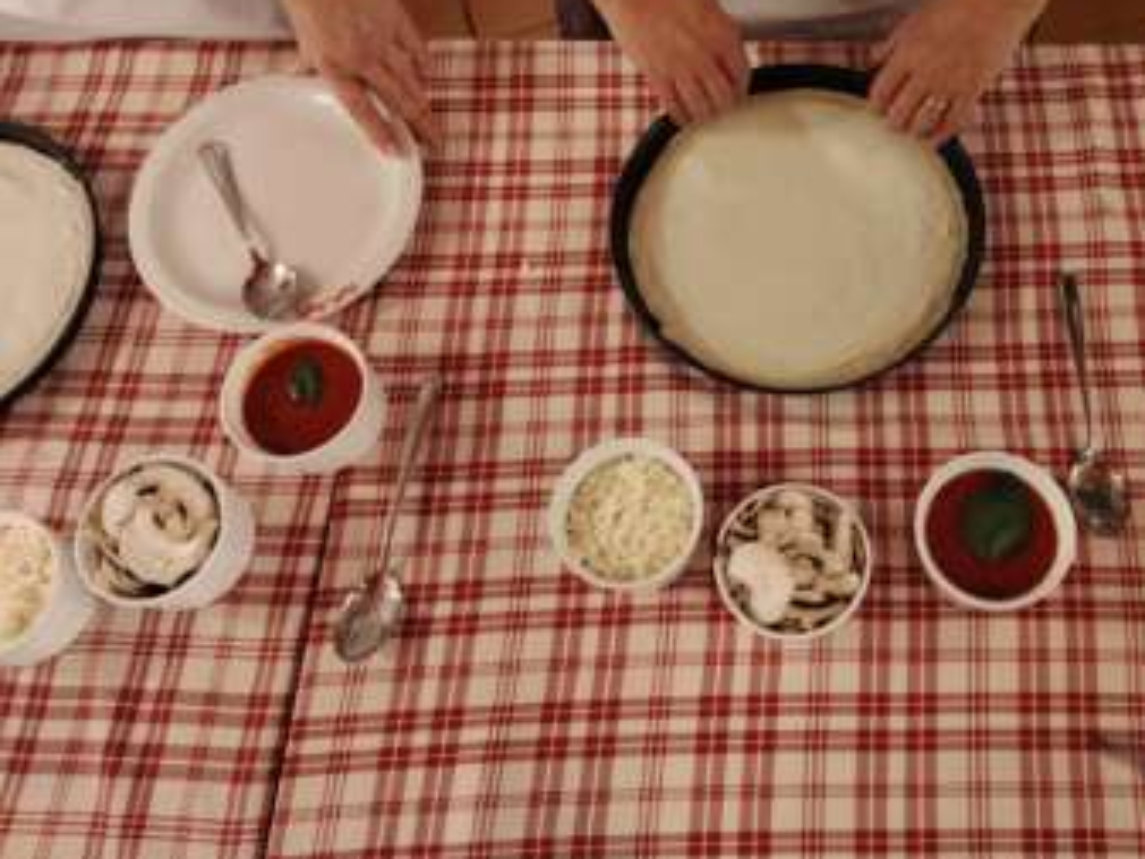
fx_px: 1092
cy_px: 333
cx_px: 783
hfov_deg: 54.0
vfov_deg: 42.7
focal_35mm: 33
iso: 1441
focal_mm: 5.25
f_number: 1.75
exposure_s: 1/25
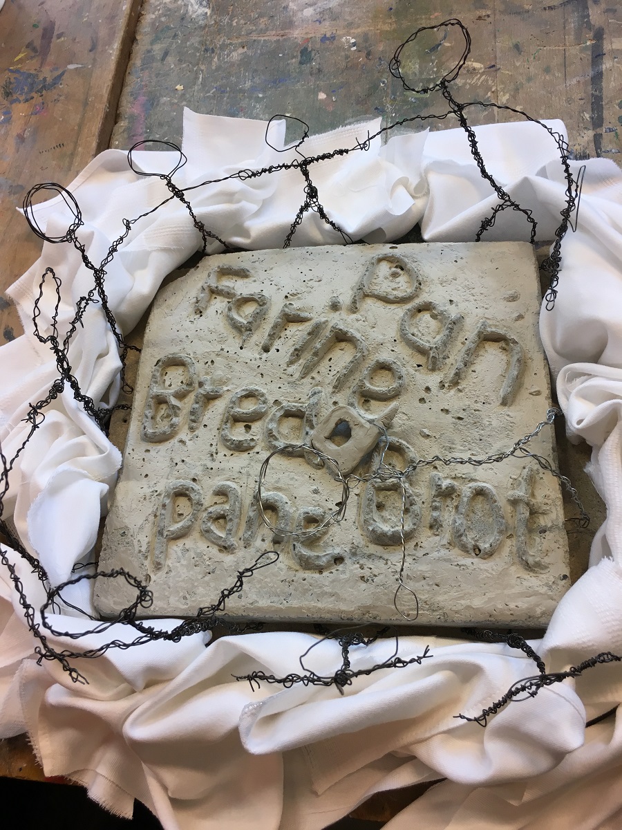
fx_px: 695
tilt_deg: -63.8
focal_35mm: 29
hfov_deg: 48.2
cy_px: 415
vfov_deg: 61.7
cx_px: 311
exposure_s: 1/33
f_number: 2.2
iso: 25
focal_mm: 4.15
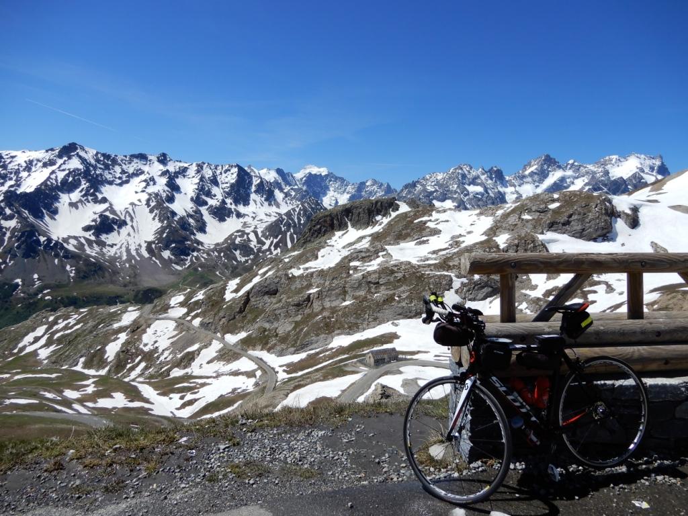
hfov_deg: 71.6
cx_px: 344
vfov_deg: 56.8
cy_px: 258
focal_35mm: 24
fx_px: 477
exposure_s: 1/1600
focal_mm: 4.3
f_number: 3.4
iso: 80
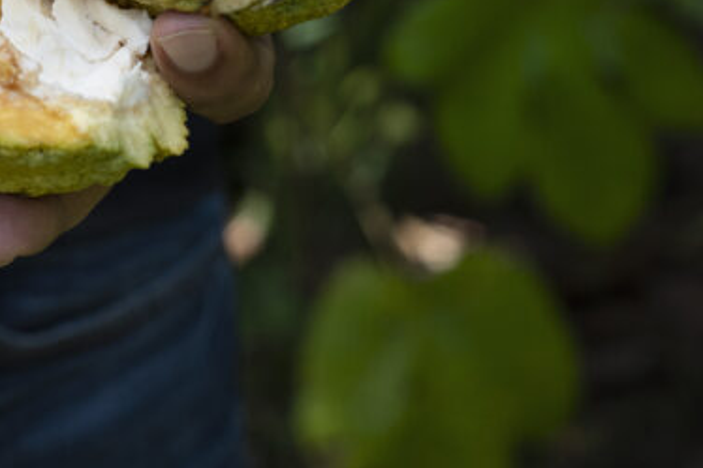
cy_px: -134
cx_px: 58
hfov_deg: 14.8
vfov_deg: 9.8
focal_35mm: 137
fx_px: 2674
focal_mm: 50
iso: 500
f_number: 4.5
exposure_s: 1/800
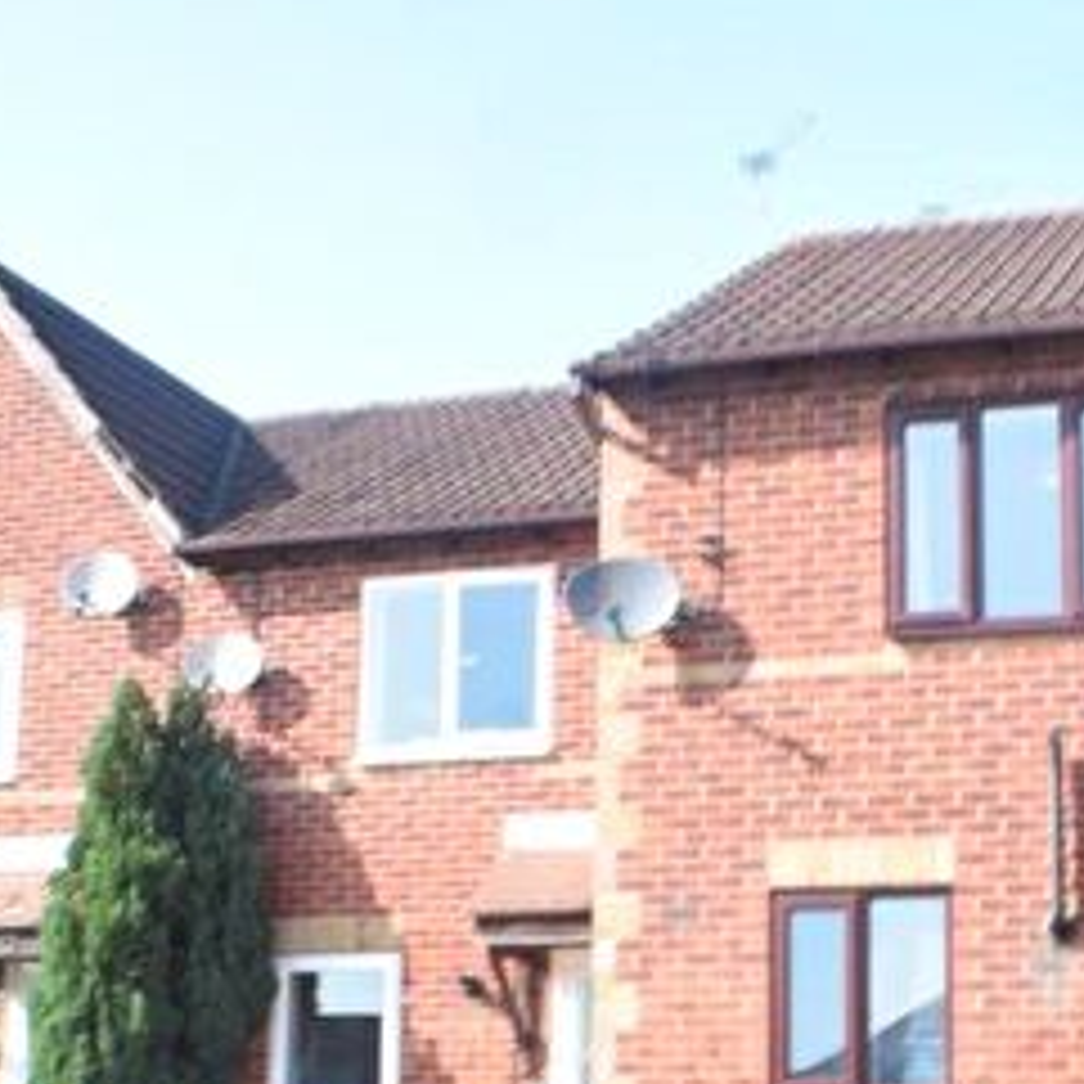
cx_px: 679
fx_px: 3020
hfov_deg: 20.3
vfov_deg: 20.1
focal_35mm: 85
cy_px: 906
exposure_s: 1/6
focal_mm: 23
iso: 100
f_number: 25
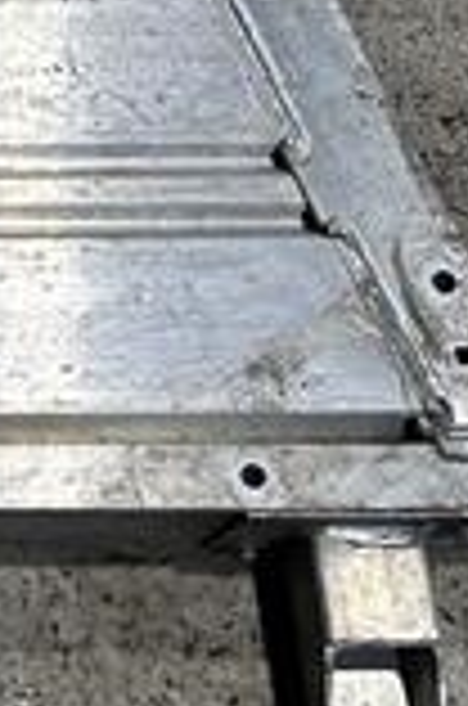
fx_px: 1998
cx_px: -410
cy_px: 139
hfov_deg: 12.1
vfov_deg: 19.8
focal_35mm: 102
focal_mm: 6.86
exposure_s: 1/159
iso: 80
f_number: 1.78
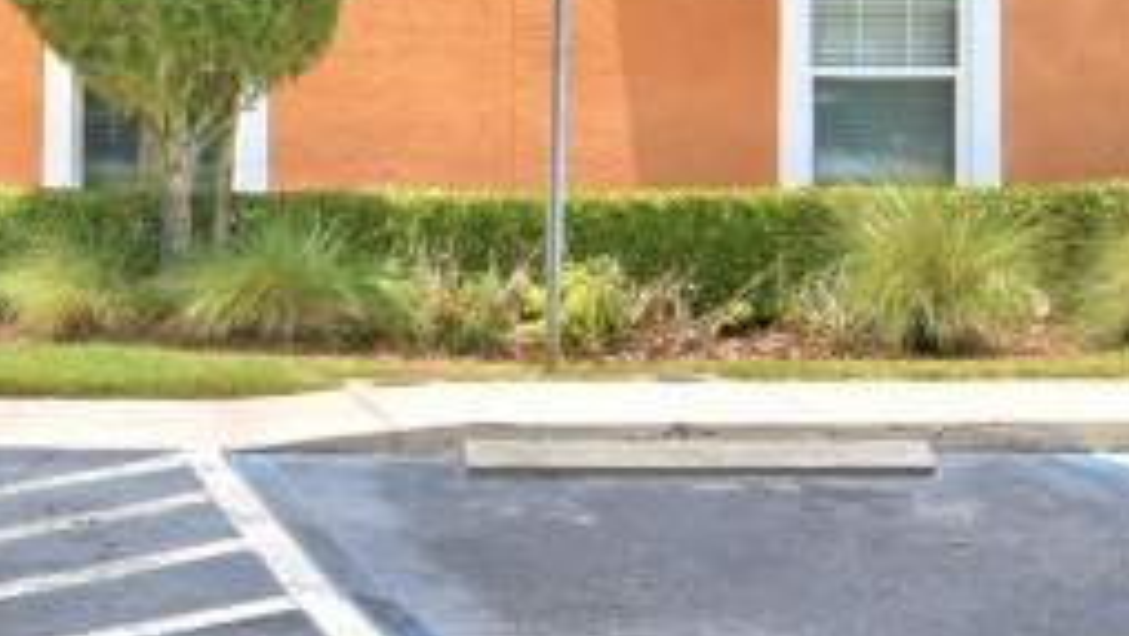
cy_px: 51
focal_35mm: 99
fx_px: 2964
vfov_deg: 12.1
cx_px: 18
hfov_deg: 20.9
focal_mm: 20
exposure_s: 1/800
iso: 100
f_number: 5.6
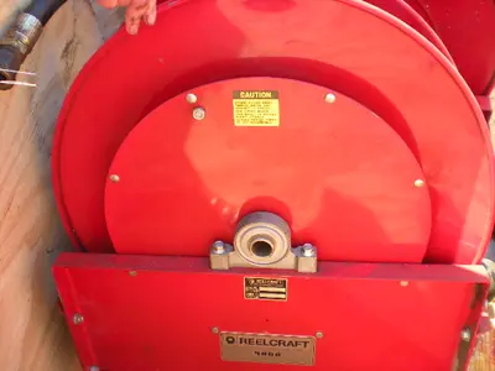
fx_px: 543
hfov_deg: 49.0
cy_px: 186
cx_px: 248
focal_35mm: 38
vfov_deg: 37.7
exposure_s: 1/92.5
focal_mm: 6.3
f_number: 3.1
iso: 64
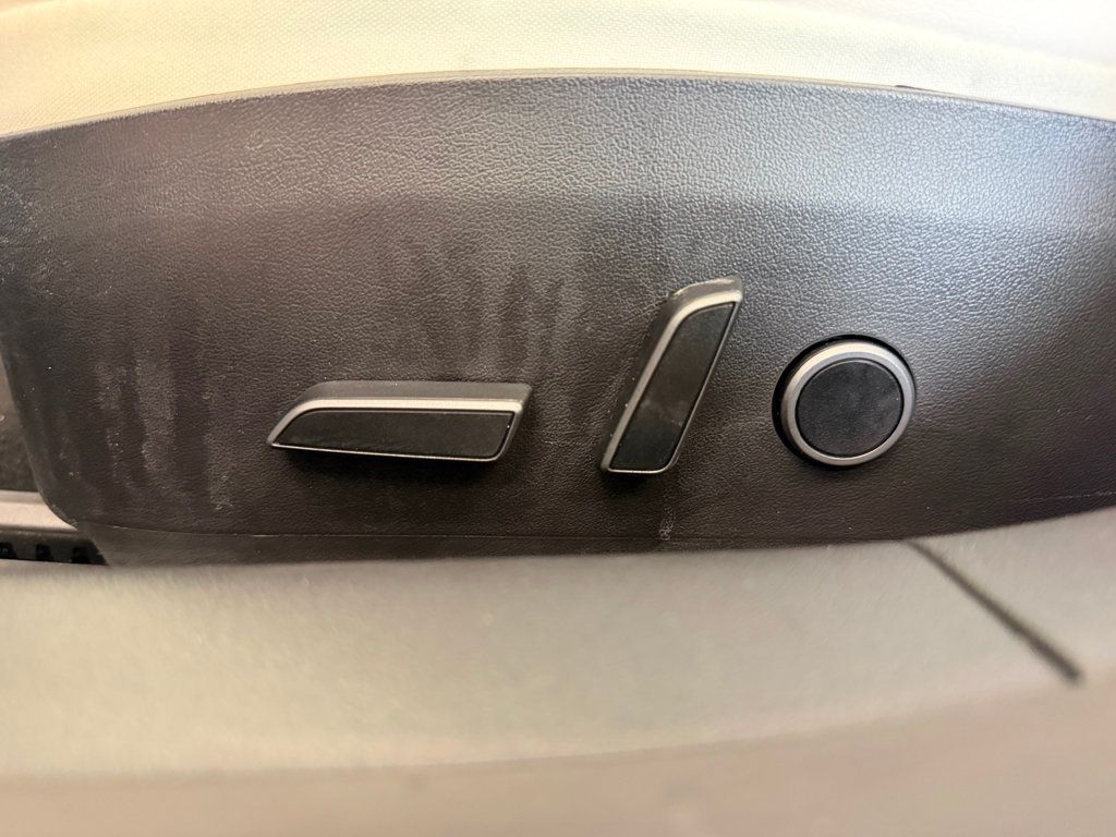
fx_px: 774
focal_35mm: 24
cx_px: 558
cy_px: 418
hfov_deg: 71.6
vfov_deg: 56.8
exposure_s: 1/60
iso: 800
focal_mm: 6.76
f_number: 1.78
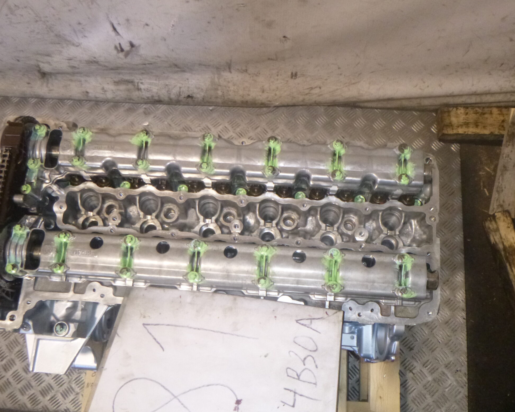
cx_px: 254
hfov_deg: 55.7
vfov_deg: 45.6
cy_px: 241
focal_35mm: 32
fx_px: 488
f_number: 3.9
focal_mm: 4.5
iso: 400
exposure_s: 1/60
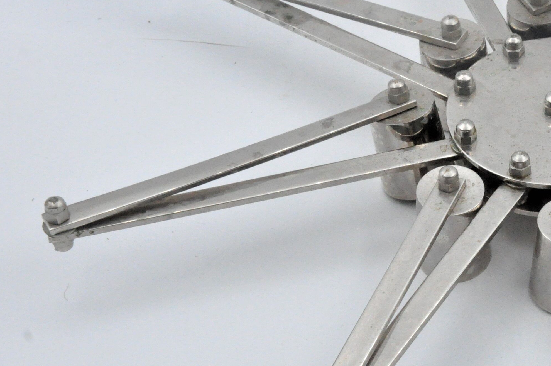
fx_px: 2385
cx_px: 573
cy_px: 148
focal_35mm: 156
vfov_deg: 8.8
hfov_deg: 13.0
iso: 3200
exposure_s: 1/640
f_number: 18
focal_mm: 48
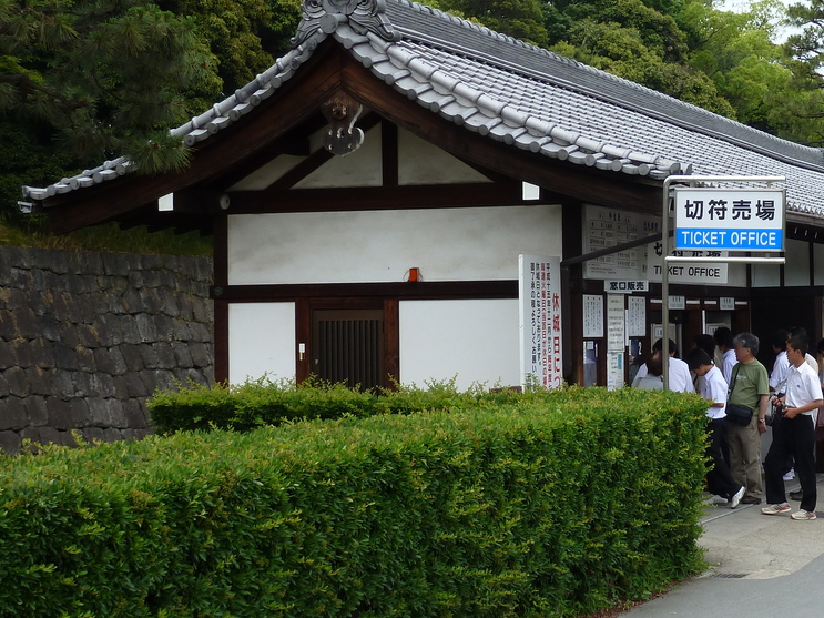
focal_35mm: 84
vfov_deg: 17.6
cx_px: 663
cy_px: 316
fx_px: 1999
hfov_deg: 23.0
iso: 80
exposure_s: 1/400
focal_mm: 8.5
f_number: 3.8
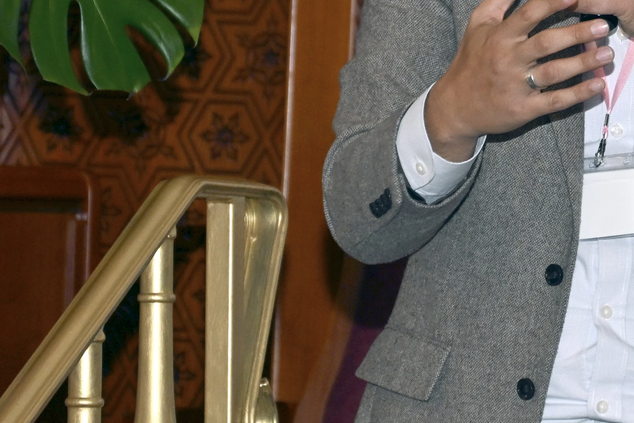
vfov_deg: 3.9
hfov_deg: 5.8
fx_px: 6204
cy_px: -19
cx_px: 592
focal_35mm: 352
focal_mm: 91
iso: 1250
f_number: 5.6
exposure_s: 1/125
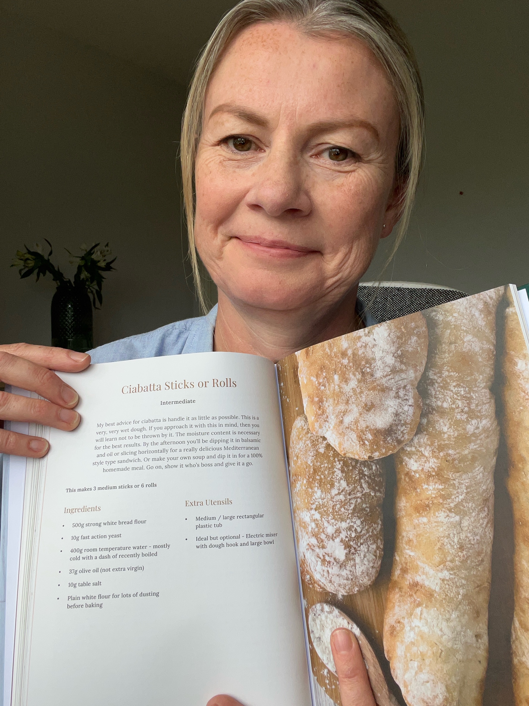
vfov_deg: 60.0
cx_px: 264
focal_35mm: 30
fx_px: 611
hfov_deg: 46.8
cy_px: 353
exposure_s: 1/330
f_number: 2.2
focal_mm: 2.71
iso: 32
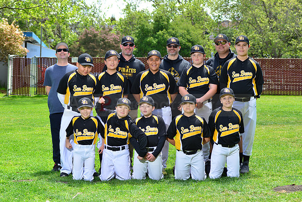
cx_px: 151
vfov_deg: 15.9
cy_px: 101
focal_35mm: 86
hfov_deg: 23.6
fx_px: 722
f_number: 8
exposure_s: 1/200
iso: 200
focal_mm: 86
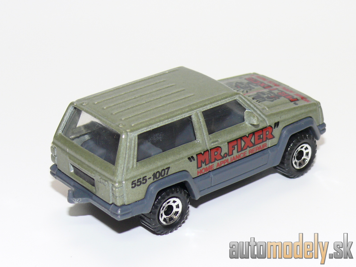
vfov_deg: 14.5
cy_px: 134
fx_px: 1049
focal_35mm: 102
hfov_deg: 19.3
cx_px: 178
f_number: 4
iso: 100
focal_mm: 13.3
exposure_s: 1/30
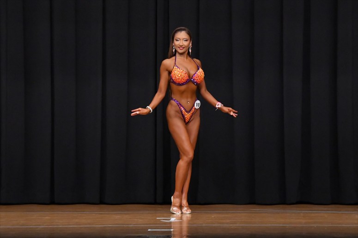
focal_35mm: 240
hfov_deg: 8.6
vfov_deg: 5.7
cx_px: 179
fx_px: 2386
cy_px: 119
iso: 8000
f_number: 5.6
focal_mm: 160
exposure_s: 1/400
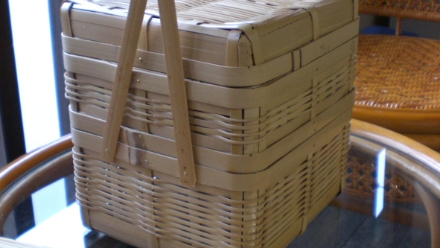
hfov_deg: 37.2
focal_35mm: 56
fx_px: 654
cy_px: 140
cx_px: 220
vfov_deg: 21.5
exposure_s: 1/10
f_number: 3.1
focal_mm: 6.3
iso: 200
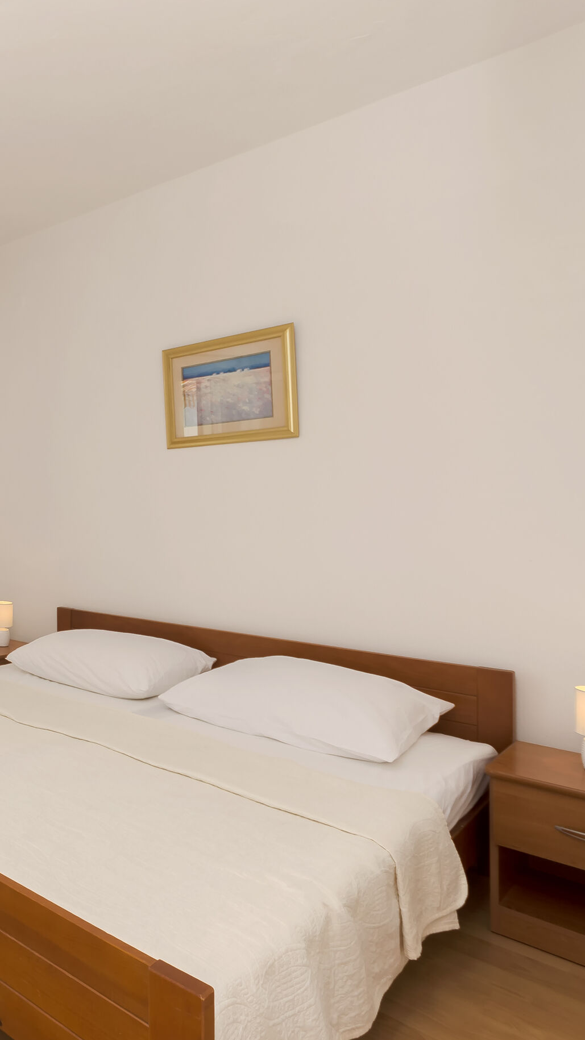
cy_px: 520
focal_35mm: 24
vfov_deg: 76.3
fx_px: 662
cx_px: -177
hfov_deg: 34.0
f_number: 7.1
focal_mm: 10
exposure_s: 1/200
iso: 100
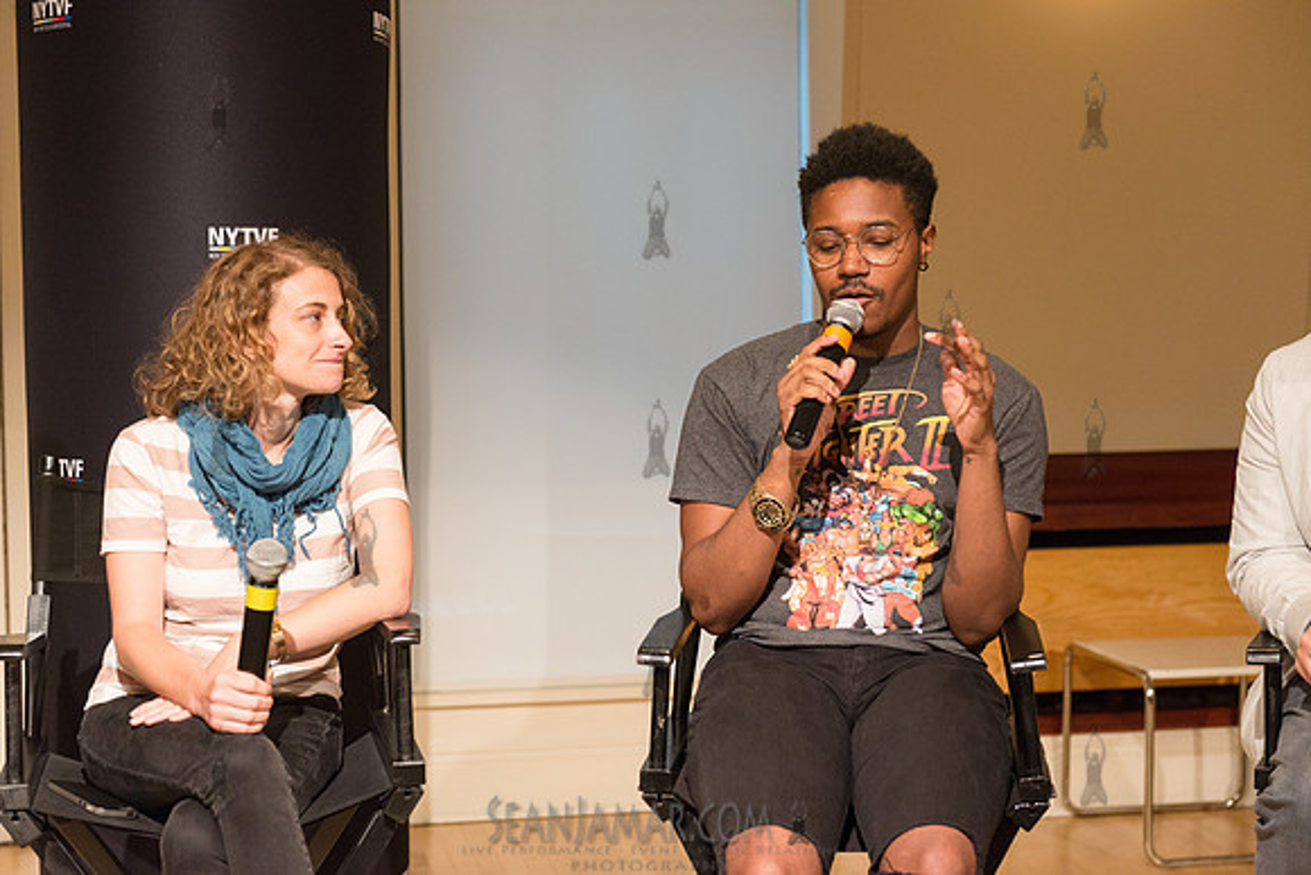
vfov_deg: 20.6
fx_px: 2404
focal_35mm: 66
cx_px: 656
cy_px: 438
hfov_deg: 30.5
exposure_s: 1/250
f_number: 4
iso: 2500
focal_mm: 66
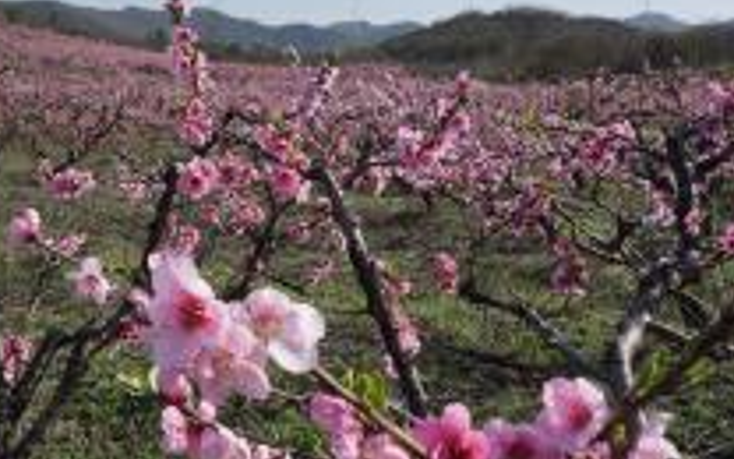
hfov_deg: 41.6
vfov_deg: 27.2
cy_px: 143
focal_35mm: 47
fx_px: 940
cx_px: 201
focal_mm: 16
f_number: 9
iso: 100
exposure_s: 1/200
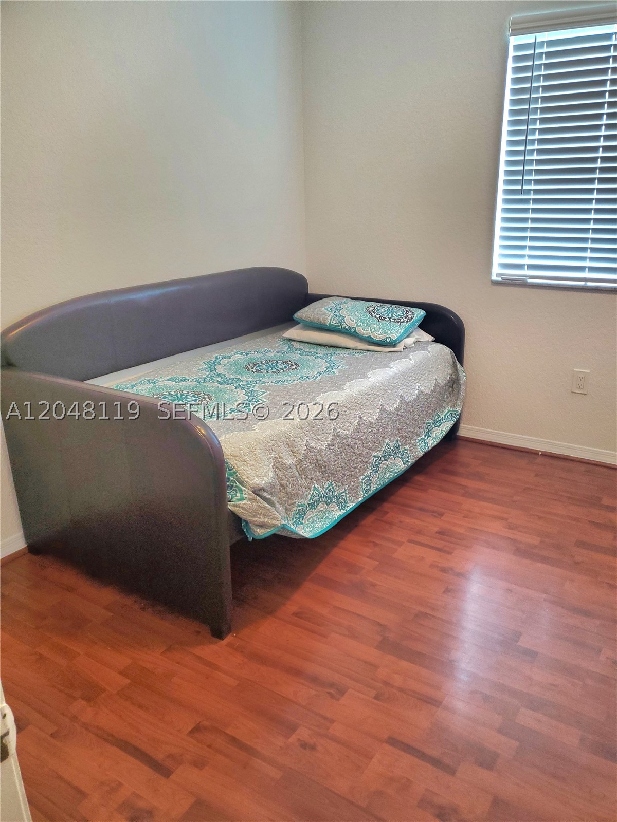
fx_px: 618
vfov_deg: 67.3
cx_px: 308
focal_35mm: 26
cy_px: 411
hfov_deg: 53.1
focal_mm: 4.3
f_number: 1.5
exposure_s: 1/40
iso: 250
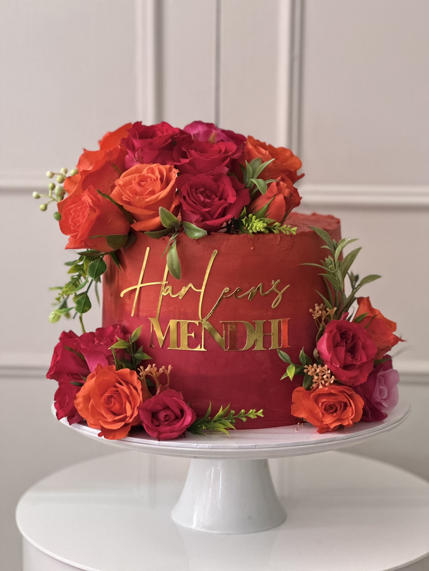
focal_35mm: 77
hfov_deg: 19.1
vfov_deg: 25.3
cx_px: 214
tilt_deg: -7.1
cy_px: 286
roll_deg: -0.6
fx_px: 1272
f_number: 2.8
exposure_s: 1/77
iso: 250
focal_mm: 9
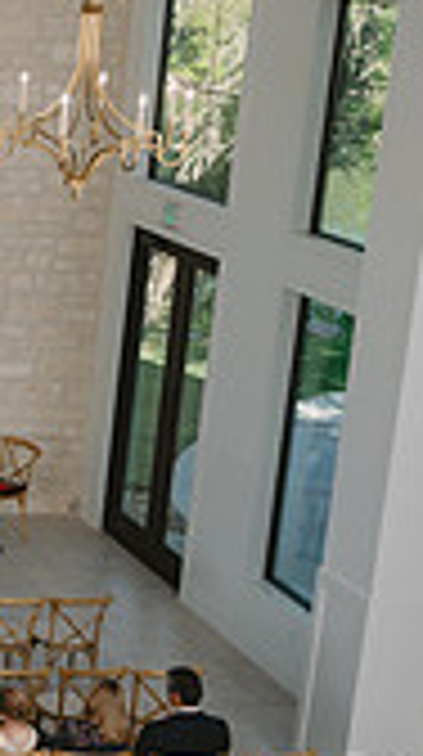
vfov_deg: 24.5
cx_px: -652
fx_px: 1742
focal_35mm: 87
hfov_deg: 11.2
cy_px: 315
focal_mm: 24
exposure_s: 1/200
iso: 100
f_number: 4
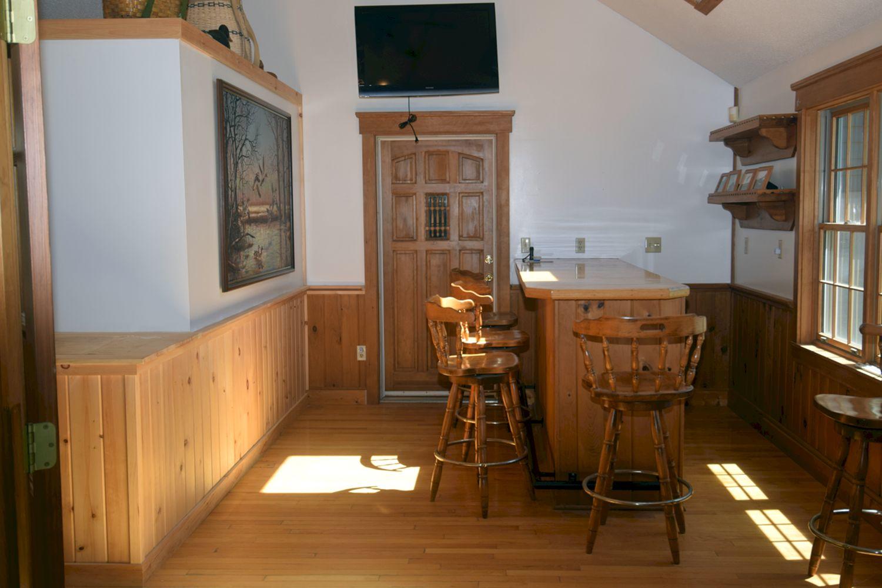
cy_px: 294
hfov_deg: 53.1
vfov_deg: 36.9
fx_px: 882
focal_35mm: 36
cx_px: 441
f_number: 5.6
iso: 200
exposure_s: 1/125
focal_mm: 24
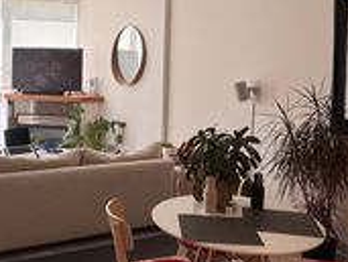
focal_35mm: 49
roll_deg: -2.0
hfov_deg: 38.2
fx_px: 494
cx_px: 102
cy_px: 79
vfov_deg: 29.5
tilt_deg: -1.9
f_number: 2.2
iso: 40
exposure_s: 1/106
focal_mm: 2.22
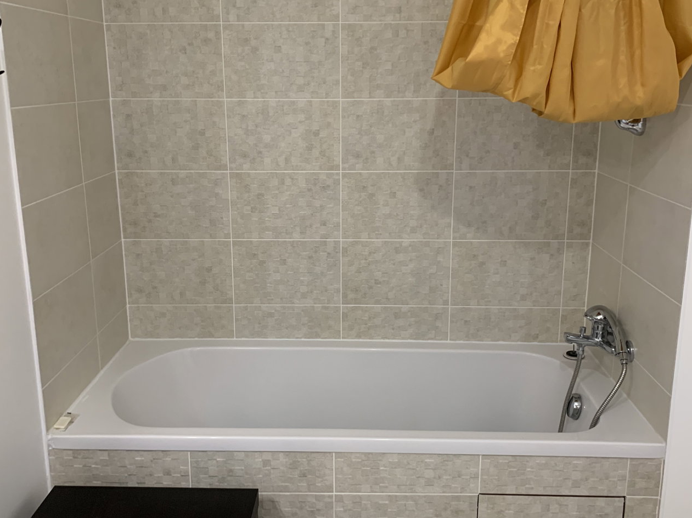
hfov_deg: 55.4
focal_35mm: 33
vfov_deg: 42.9
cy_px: 237
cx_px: 341
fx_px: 660
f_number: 1.8
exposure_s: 1/49
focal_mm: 4.25
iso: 125
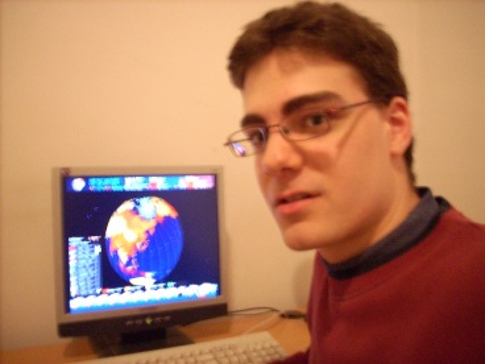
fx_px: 518
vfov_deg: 38.7
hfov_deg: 50.1
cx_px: 242
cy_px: 182
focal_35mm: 37
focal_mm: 6.2
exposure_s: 1/4
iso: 400
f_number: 2.8
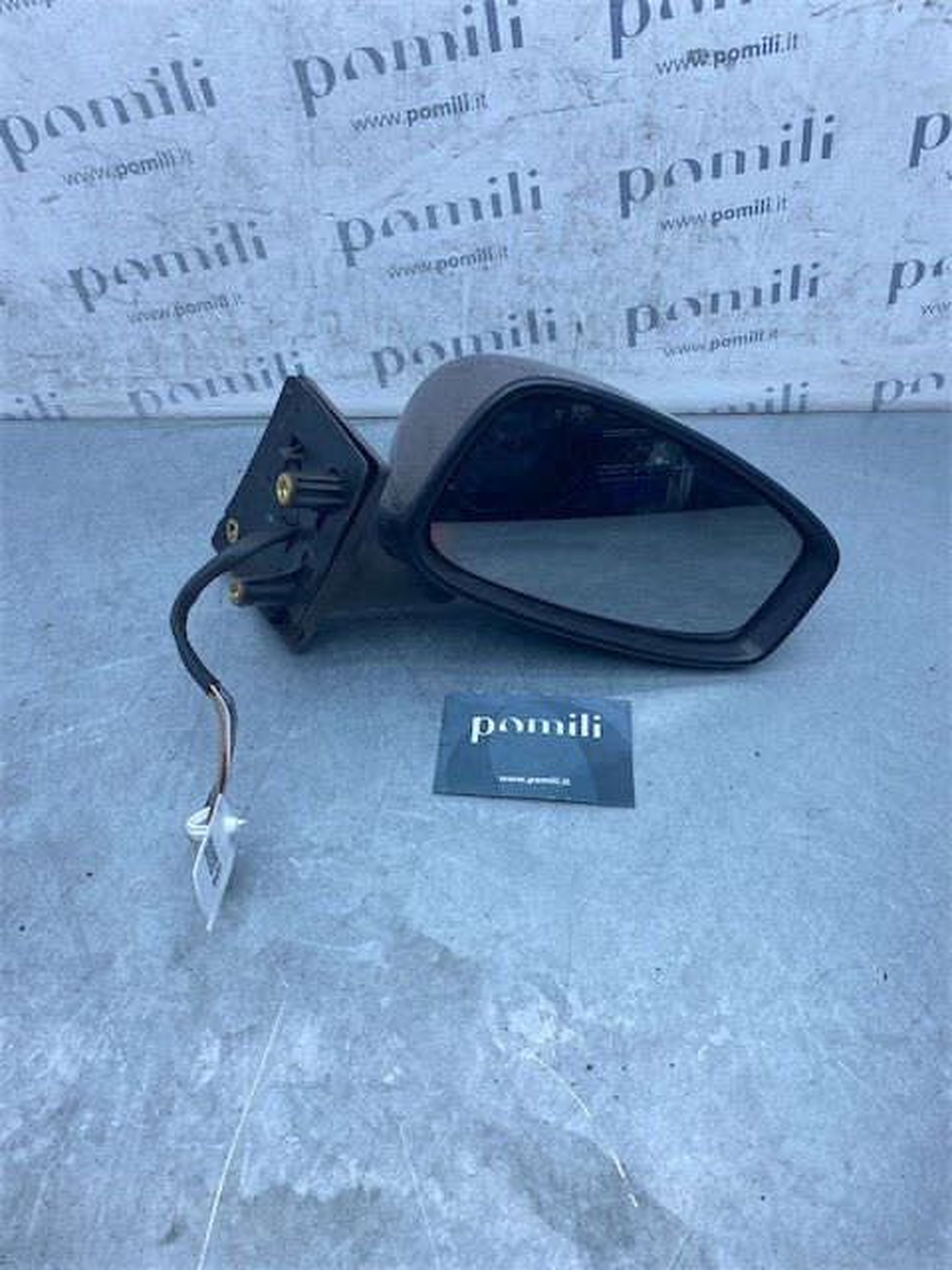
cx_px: 476
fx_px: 953
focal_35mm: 26
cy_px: 635
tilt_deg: -48.8
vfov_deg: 67.3
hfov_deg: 53.1
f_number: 1.8
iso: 32
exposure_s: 1/778
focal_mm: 4.25
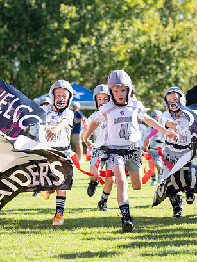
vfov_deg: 16.5
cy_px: 152
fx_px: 903
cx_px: 126
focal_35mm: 119
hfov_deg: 12.4
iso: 250
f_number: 2.8
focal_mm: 70
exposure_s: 1/2000
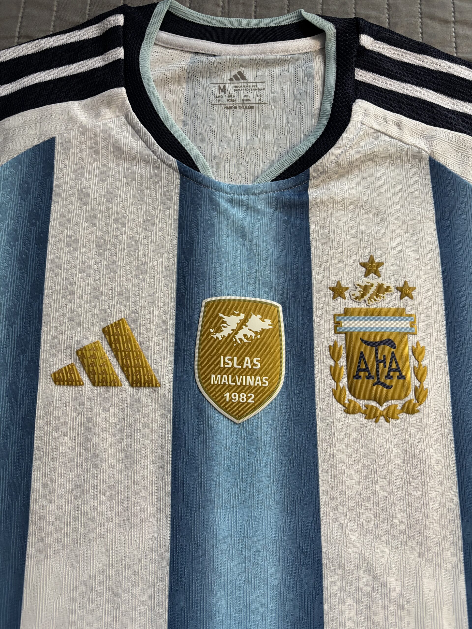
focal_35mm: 26
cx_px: 236
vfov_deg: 67.3
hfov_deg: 53.1
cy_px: 314
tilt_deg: -77.7
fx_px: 473
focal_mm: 5.96
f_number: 1.6
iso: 320
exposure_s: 1/50
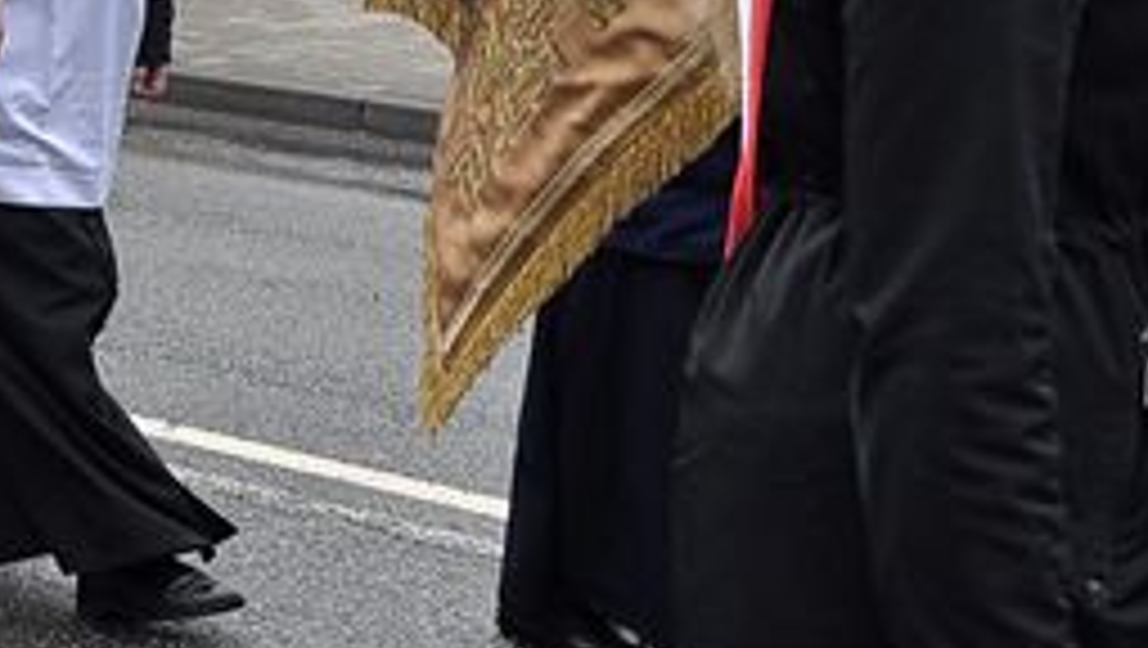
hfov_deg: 17.4
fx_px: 3504
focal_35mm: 115
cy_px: 43
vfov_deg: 10.5
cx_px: -378
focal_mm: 22
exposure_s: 1/250
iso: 320
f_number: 8
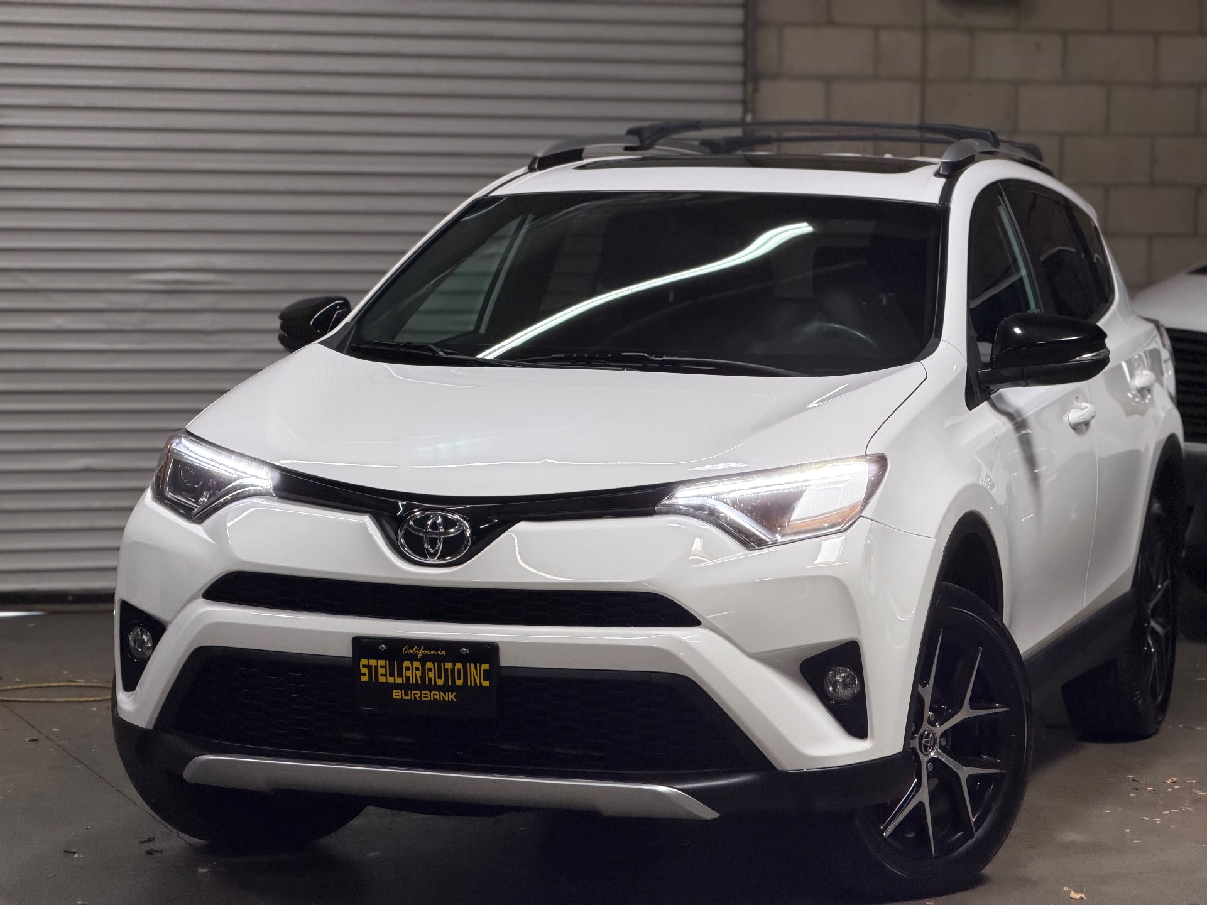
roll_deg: -0.2
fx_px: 3487
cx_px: 604
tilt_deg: -4.3
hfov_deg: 19.6
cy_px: 452
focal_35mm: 100
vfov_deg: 14.8
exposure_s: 1/120
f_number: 2.8
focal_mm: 16.89
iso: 250
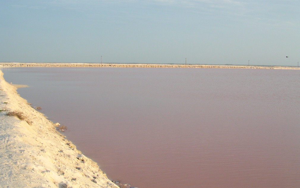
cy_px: 96
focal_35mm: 40
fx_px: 327
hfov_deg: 49.3
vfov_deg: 32.0
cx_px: 152
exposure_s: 1/165
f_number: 4.5
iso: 100
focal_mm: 5.6
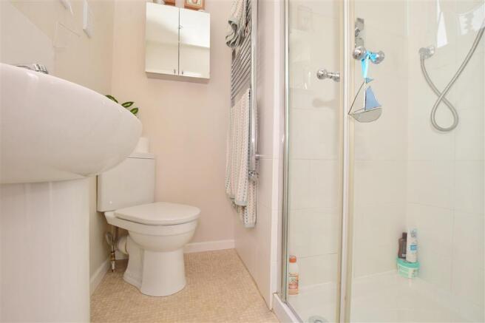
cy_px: 162
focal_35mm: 15
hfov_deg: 100.4
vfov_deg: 77.3
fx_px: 202
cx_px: 242
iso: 500
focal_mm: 10
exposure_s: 1/60
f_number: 18
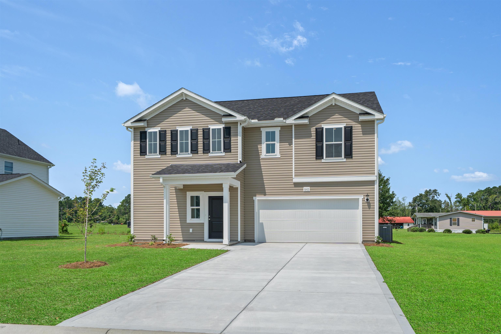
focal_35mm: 29
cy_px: 167
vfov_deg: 45.0
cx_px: 250
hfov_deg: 63.7
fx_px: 404
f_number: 8
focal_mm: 29
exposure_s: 1/1000
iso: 160
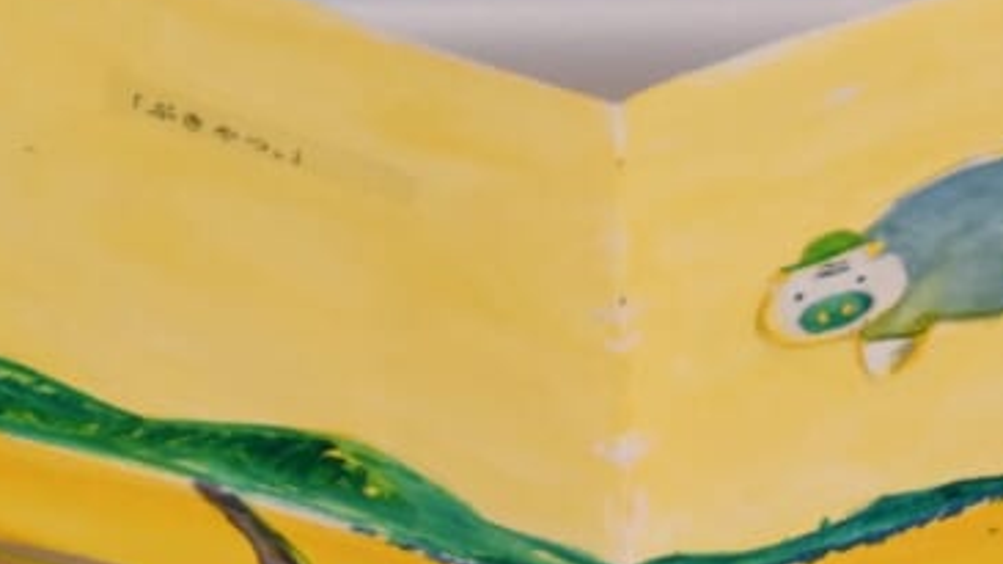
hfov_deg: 10.9
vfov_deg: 6.1
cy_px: 169
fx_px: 5264
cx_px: 660
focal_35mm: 198
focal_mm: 46
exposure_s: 1/60
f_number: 6
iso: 3600
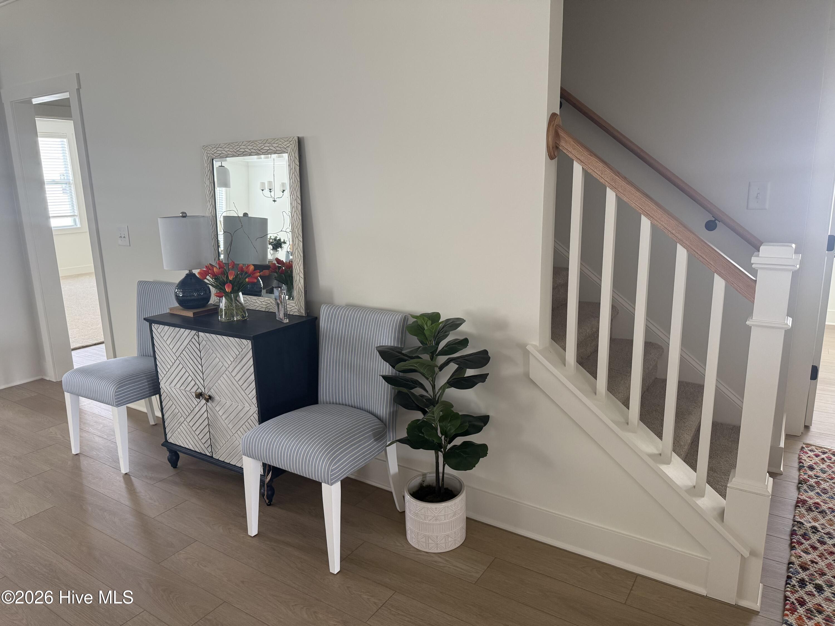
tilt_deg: -12.2
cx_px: 418
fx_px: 579
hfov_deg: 71.6
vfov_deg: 56.8
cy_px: 313
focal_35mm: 24
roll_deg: +1.6
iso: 200
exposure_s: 1/70
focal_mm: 6.76
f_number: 1.78
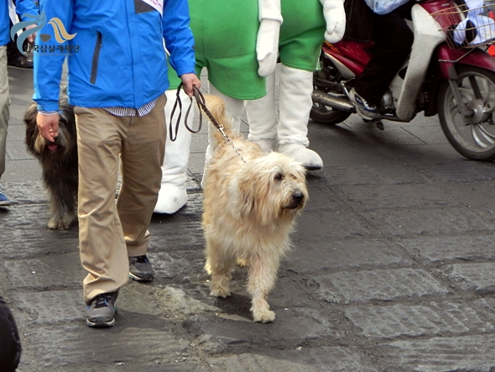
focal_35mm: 105
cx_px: 248
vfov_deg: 14.1
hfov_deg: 18.7
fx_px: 1502
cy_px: 186
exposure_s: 1/131
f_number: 4
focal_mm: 18.8
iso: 160
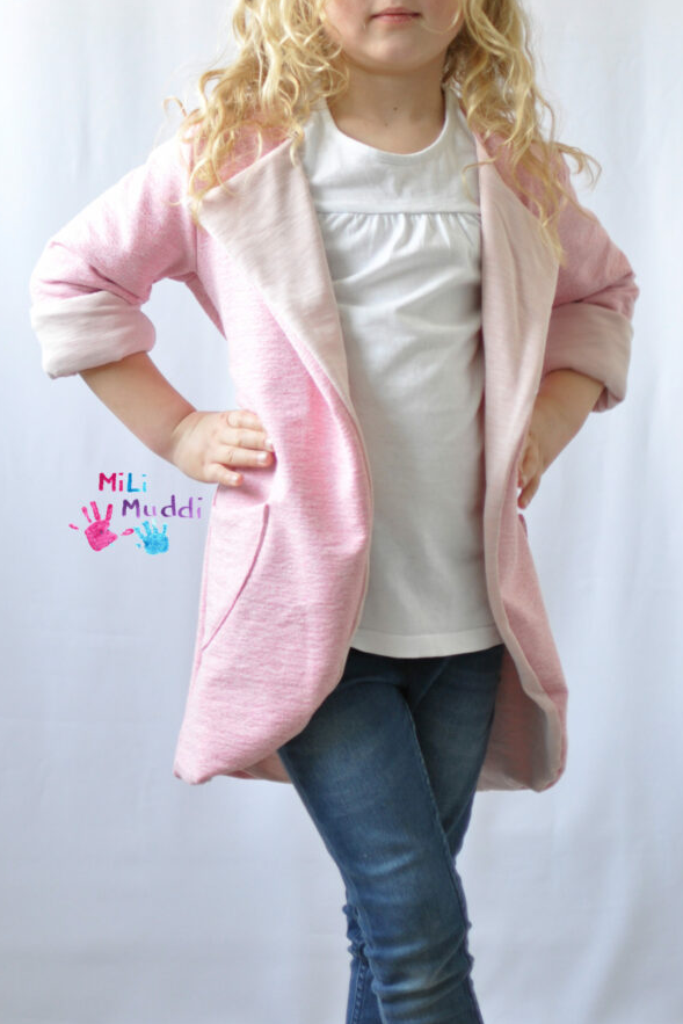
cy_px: 520
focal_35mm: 54
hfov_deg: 25.3
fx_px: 1522
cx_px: 342
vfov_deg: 37.2
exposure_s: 1/125
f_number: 1.8
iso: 320
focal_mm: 35
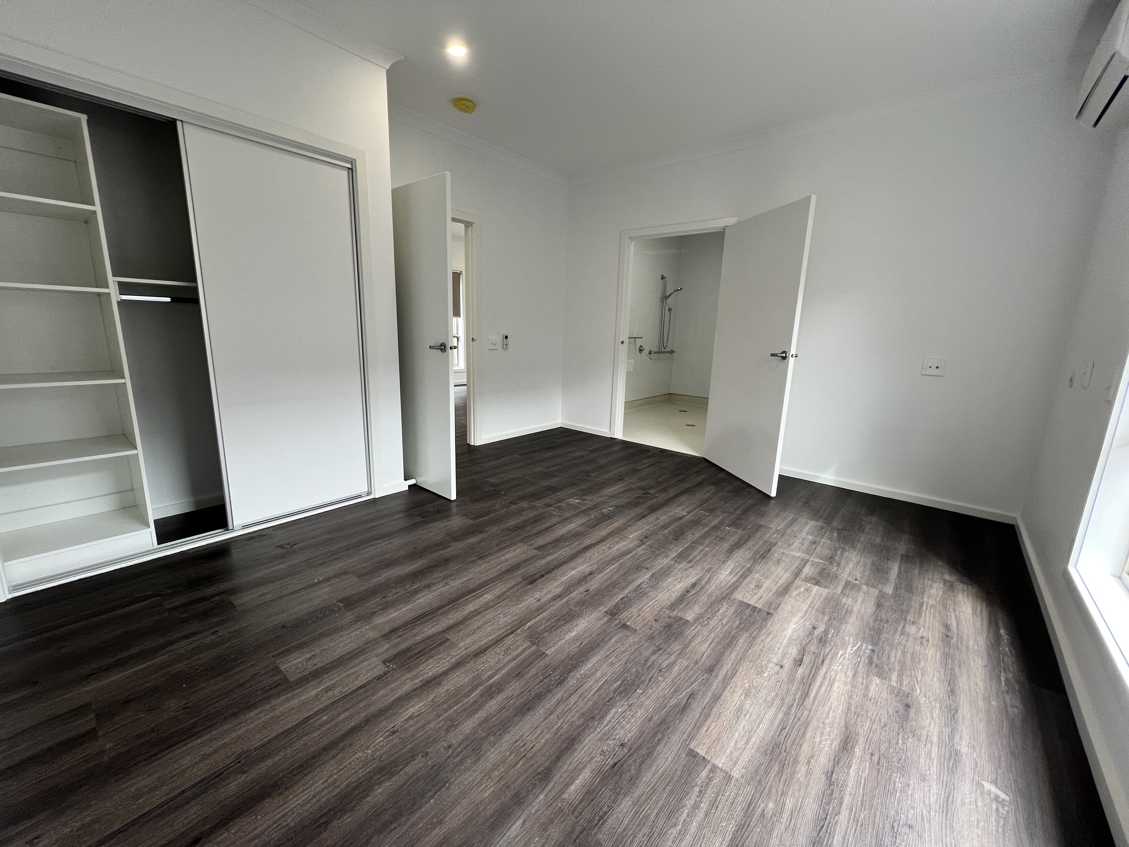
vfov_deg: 89.9
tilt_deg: -12.6
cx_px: 564
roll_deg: -1.7
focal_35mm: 13
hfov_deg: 106.2
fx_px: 424
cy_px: 424
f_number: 1.8
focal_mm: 1.57
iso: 125
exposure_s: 1/100
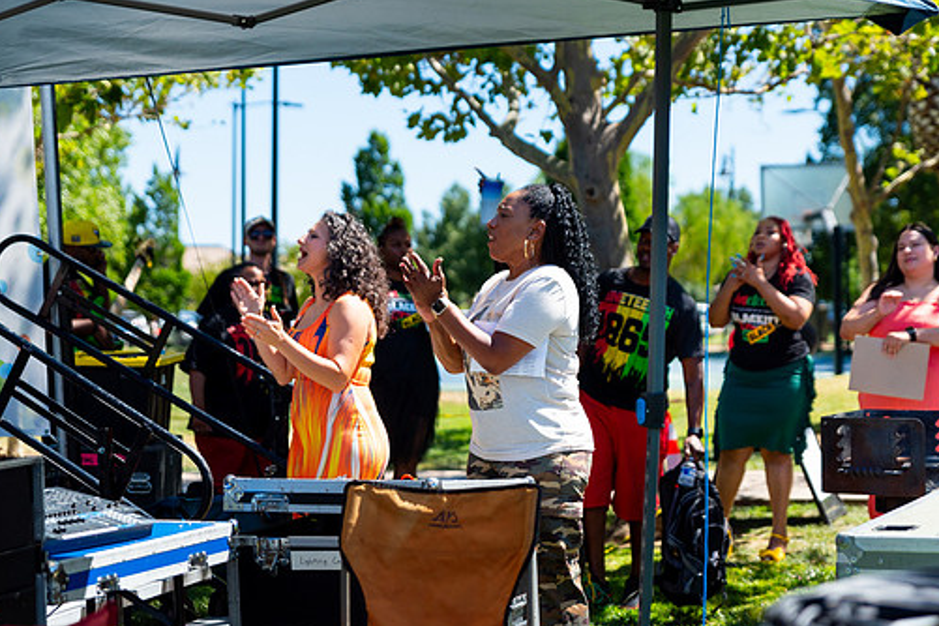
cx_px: 500
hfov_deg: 25.1
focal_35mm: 81
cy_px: 310
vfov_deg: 16.9
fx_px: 2113
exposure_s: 1/4000
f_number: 2.8
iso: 125
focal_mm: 70
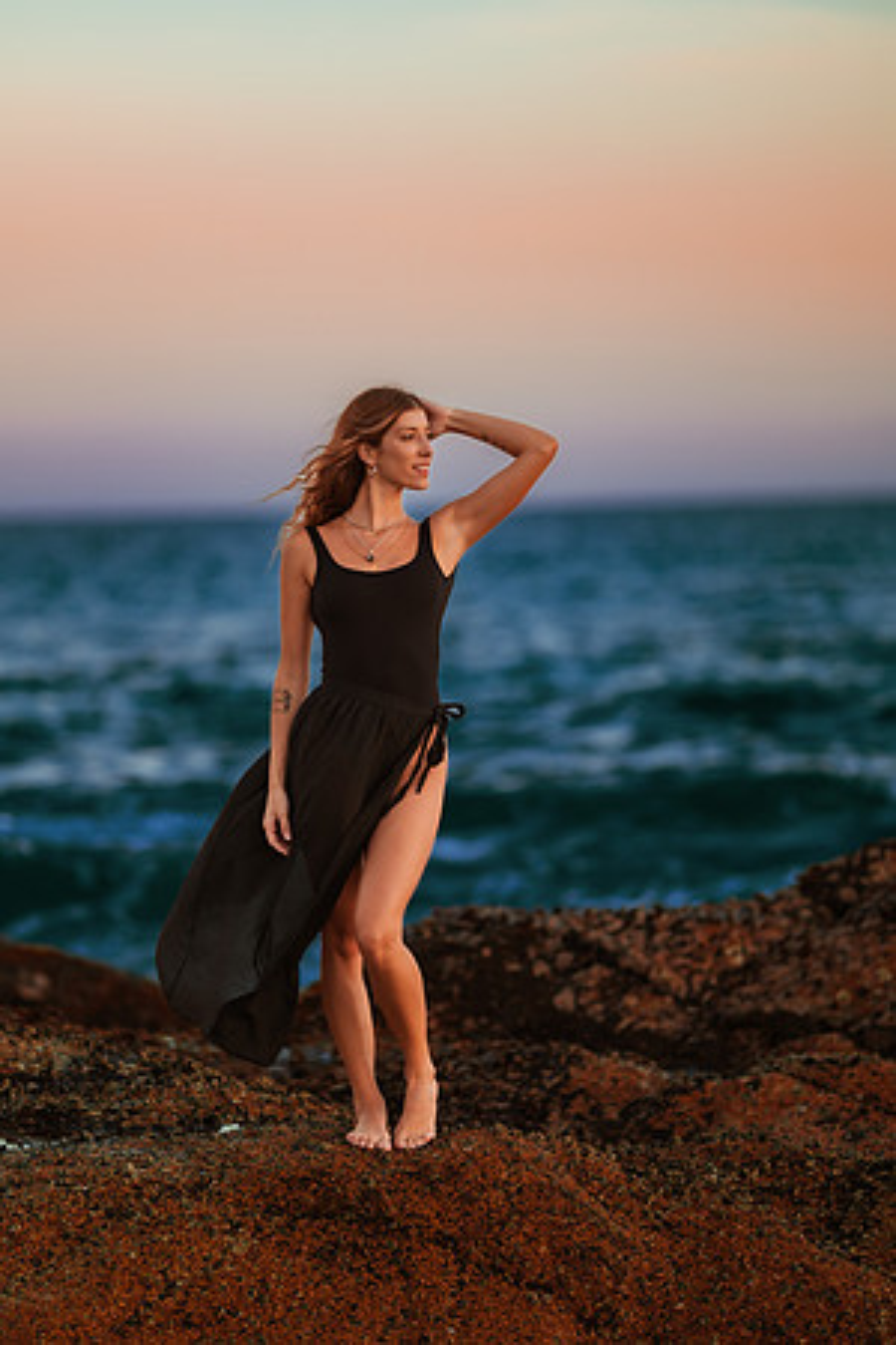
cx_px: 448
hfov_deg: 10.2
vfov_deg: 15.2
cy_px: 672
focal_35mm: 135
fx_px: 5040
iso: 100
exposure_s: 1/250
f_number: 1.8
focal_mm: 135
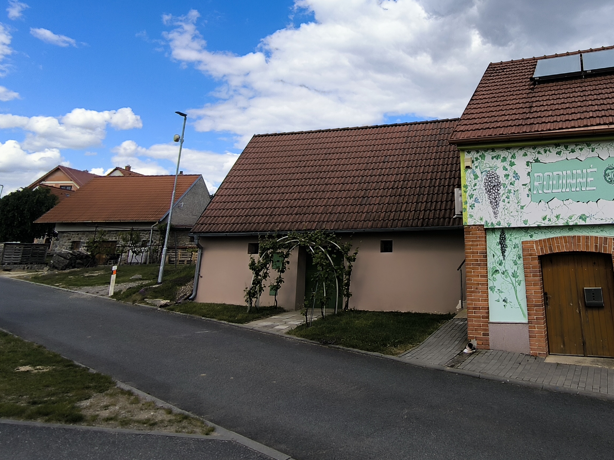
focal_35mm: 26
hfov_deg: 64.9
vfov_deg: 51.2
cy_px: 124
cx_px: 425
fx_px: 461
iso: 50
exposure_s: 1/794
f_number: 2.2
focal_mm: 1.91
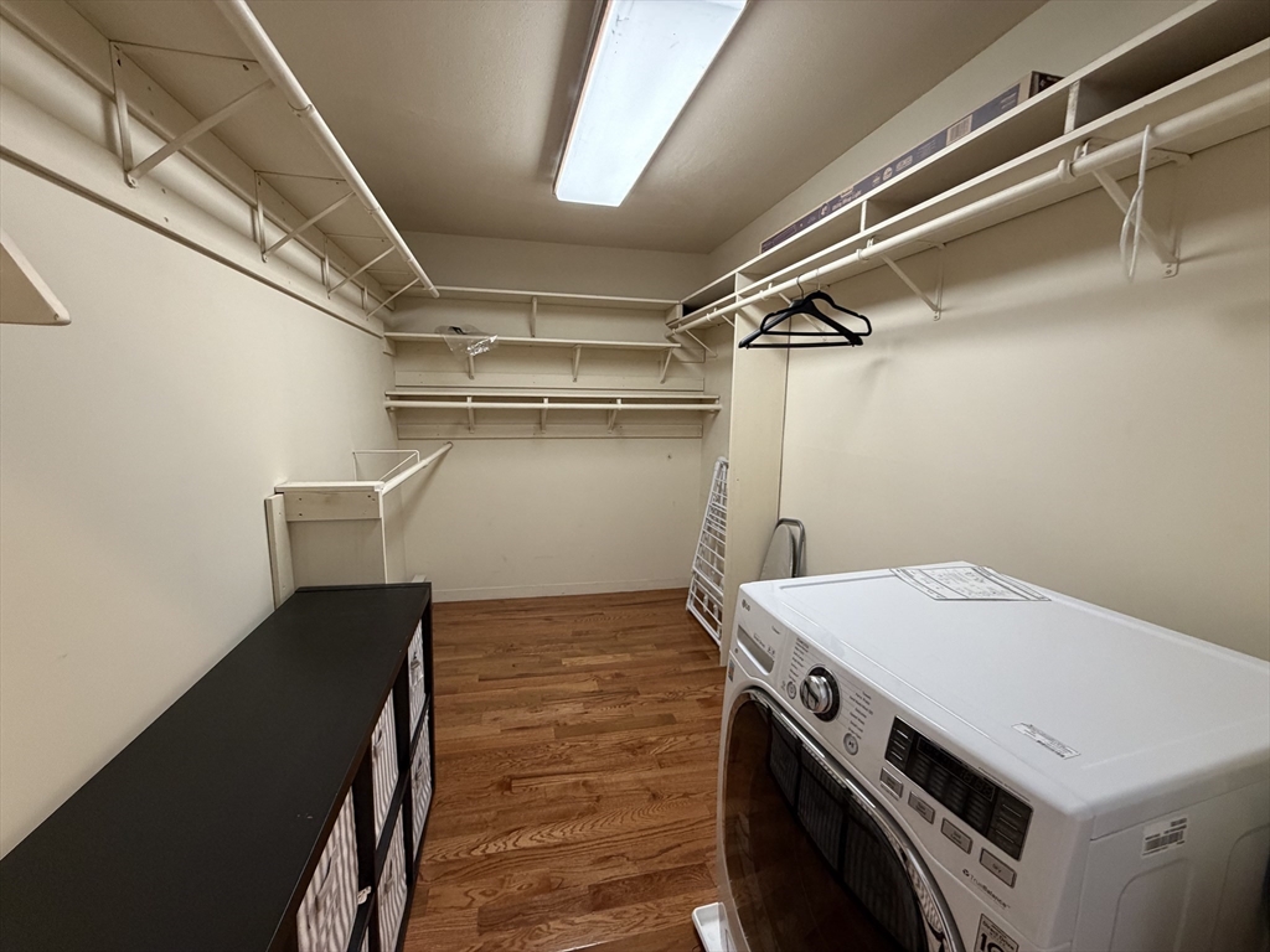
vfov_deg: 85.7
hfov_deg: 102.1
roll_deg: -1.3
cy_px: 476
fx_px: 514
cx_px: 635
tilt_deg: -8.5
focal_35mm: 14
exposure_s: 1/60
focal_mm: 2.22
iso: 400
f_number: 2.2
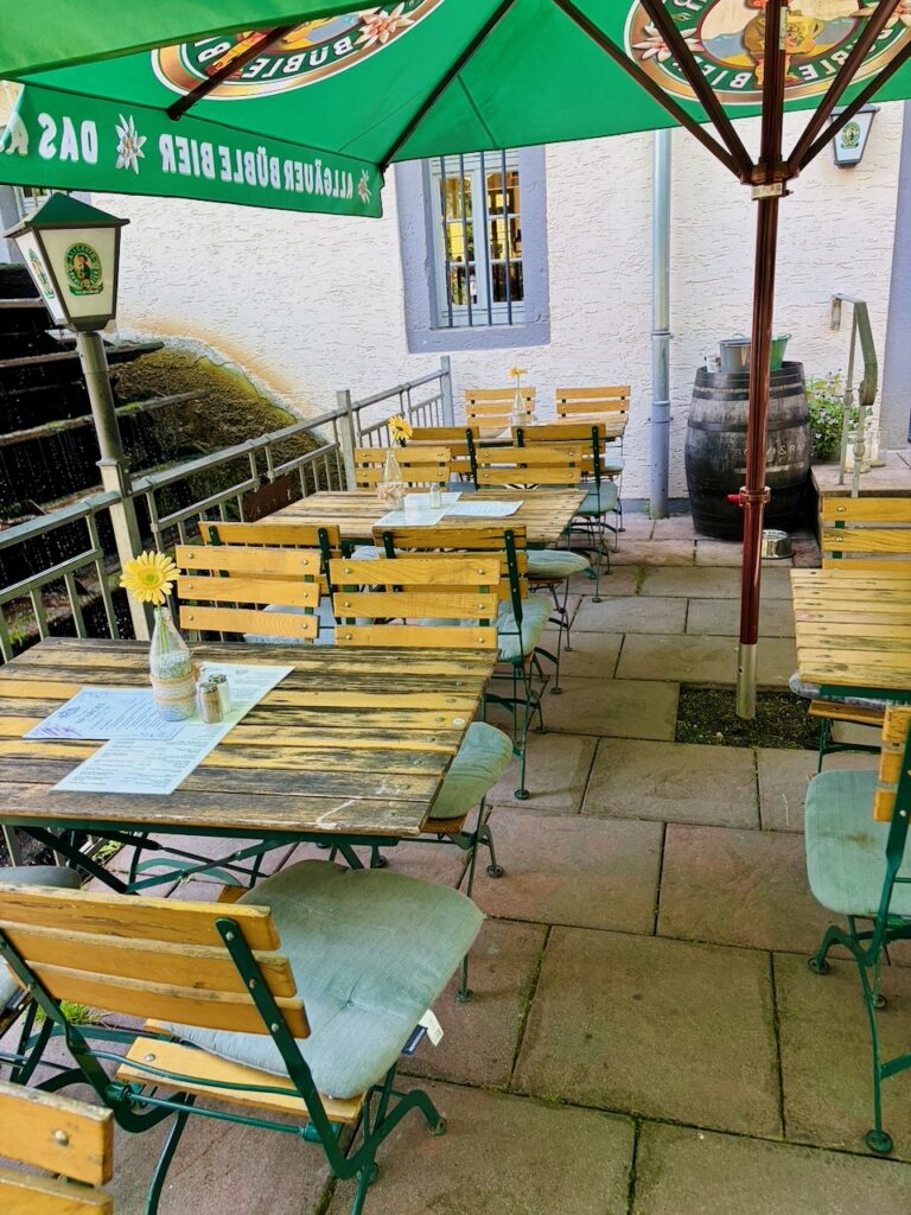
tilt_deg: -17.7
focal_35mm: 26
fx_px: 912
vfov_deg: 67.3
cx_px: 456
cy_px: 608
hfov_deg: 53.1
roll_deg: +3.9
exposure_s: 1/121
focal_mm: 5.96
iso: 100
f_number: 1.6
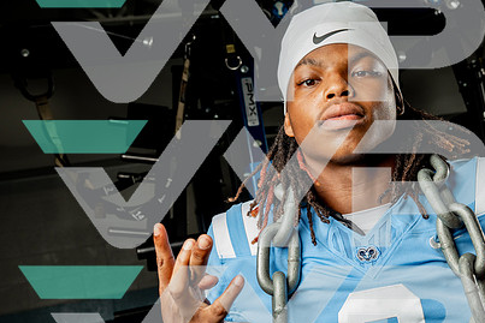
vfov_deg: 23.0
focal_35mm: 59
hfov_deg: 33.6
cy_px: 184
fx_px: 795
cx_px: 329
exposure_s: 1/200
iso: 640
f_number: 7.1
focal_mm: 41
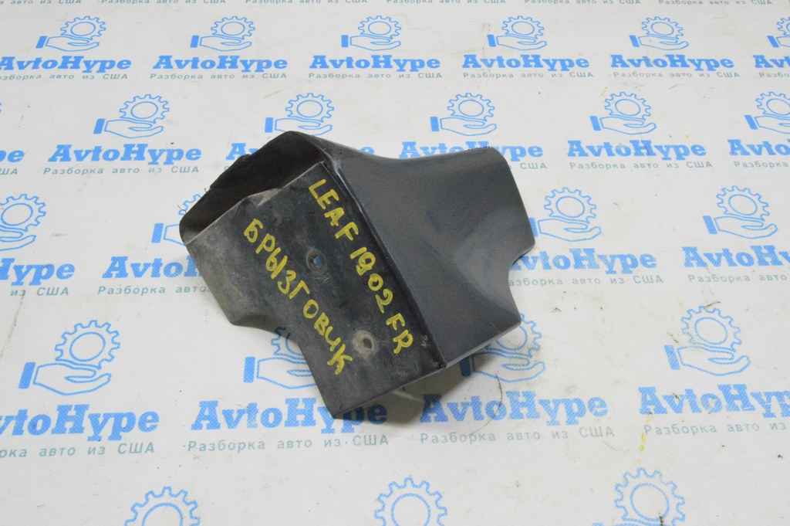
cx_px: 395
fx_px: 724
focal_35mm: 33
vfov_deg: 39.9
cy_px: 263
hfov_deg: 57.3
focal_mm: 22
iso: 6400
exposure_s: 1/20
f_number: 20
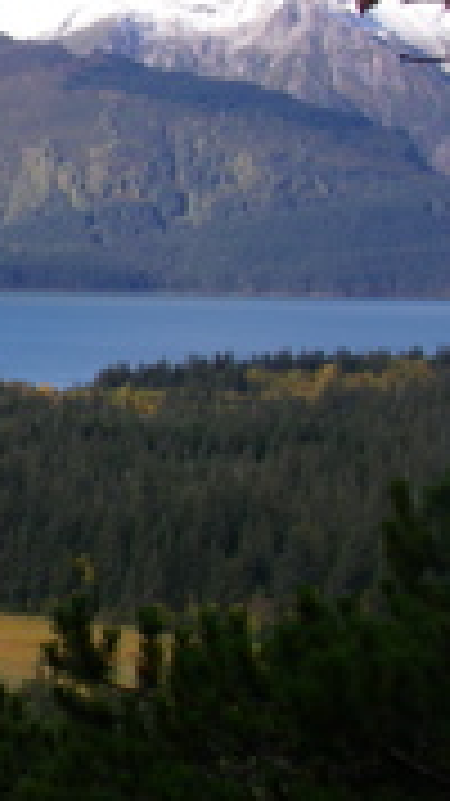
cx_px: -652
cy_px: 286
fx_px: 2463
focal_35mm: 116
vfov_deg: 18.4
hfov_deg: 9.3
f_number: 6.6
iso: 64
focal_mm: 6.3
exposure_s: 1/100
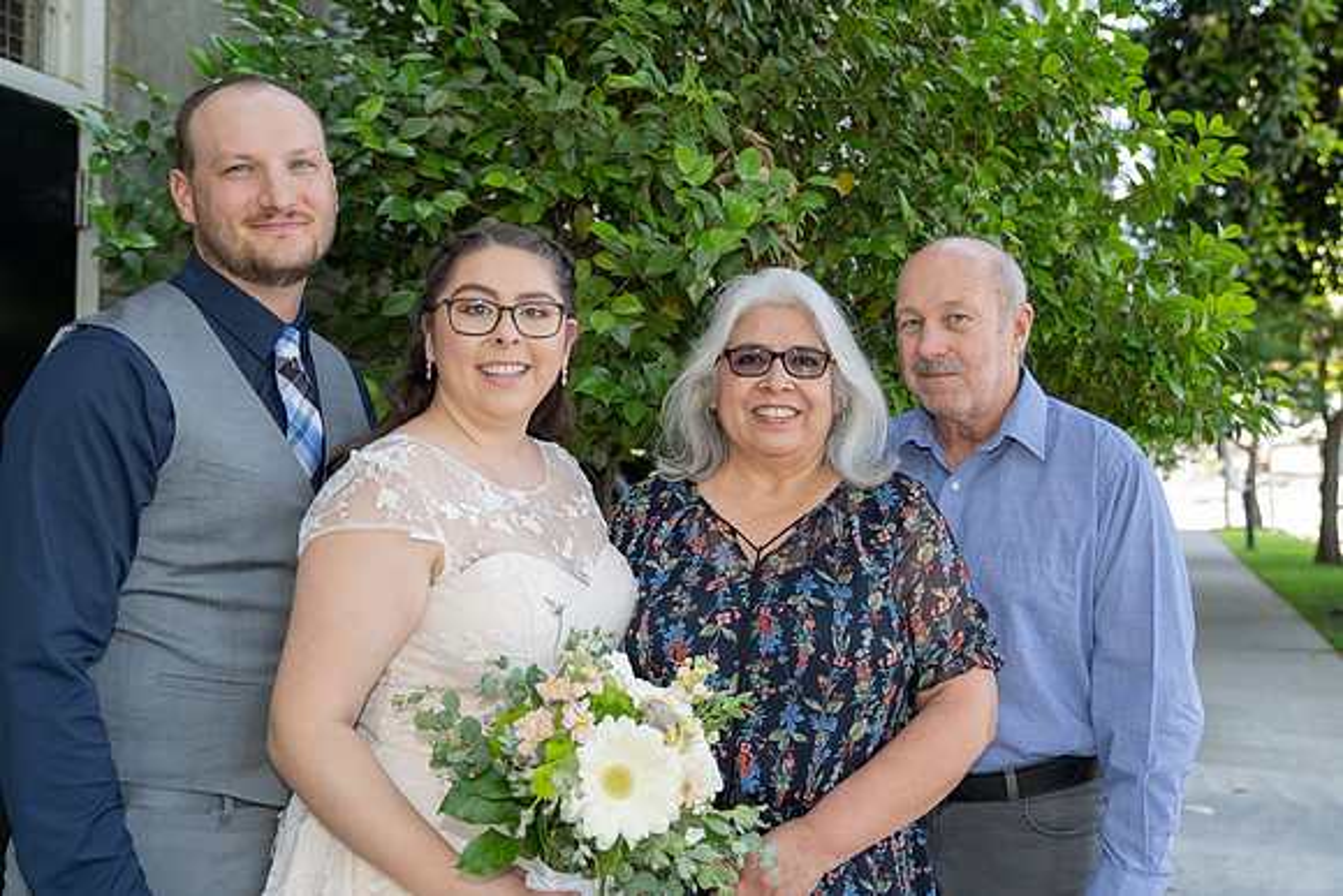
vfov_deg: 40.2
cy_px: 422
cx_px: 710
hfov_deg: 57.5
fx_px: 1223
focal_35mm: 33
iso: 500
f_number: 3.2
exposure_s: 1/250
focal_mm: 31
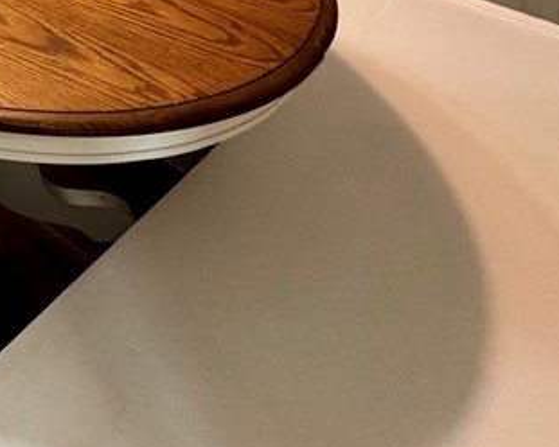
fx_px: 745
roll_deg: +2.4
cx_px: -277
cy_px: -221
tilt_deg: -16.3
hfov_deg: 27.9
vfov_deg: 25.4
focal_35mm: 45
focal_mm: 2.22
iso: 320
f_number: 2.2
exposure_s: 1/120
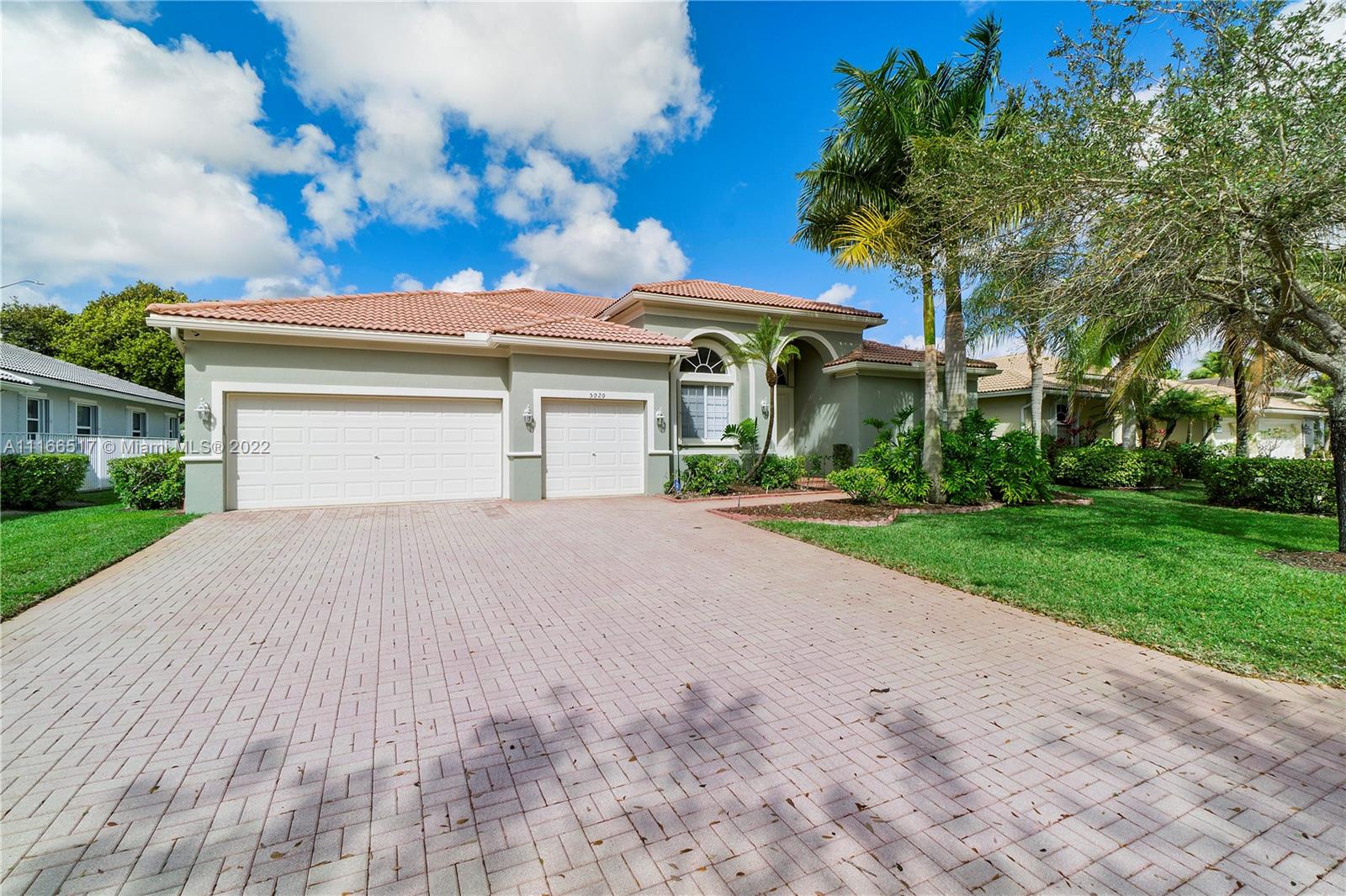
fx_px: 561
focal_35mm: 15
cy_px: 448
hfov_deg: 100.4
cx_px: 673
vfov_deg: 77.3
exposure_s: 1/320
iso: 100
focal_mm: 10
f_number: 11
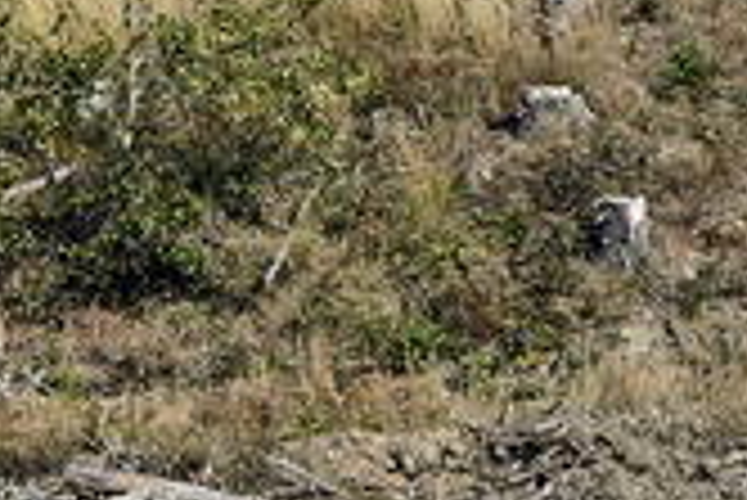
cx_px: -1143
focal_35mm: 974
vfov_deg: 1.4
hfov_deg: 2.1
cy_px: -1005
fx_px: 20228
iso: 200
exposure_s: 1/1000
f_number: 7.1
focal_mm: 90
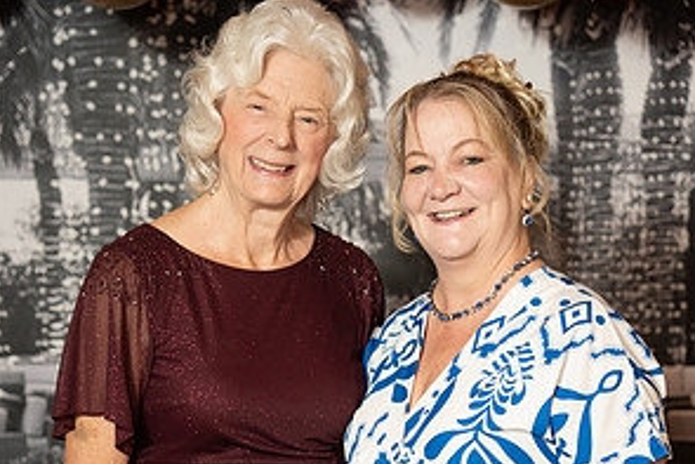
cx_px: 349
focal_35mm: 95
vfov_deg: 14.2
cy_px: 455
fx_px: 1835
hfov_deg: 21.4
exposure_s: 1/160
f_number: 2.8
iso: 1000
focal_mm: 62.3
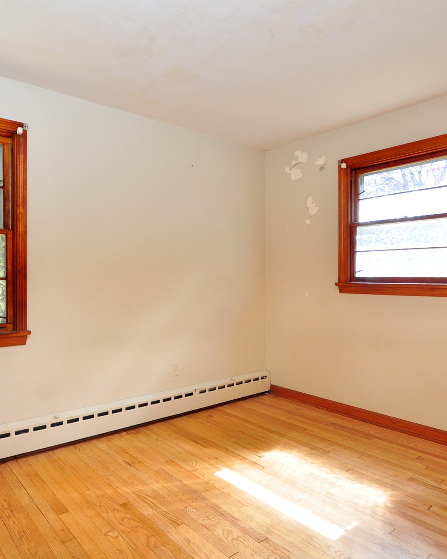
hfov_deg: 61.3
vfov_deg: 75.0
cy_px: 275
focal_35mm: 22
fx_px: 364
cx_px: 141
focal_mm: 10
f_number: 5
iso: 250
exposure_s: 1/80
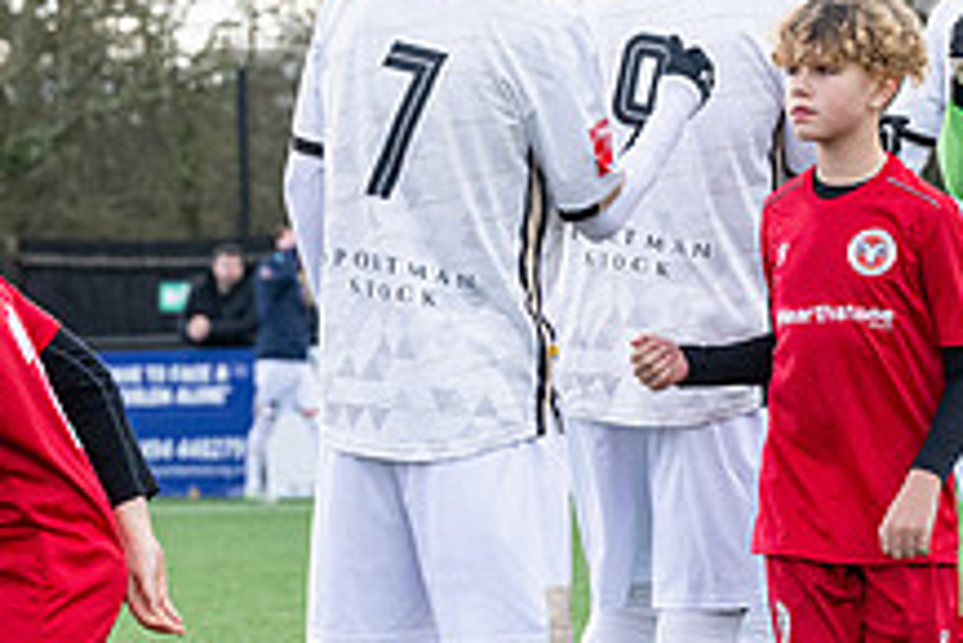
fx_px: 6772
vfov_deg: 5.4
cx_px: 689
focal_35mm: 253
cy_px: 458
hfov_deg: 8.1
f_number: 4
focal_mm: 76
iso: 800
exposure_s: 1/2000
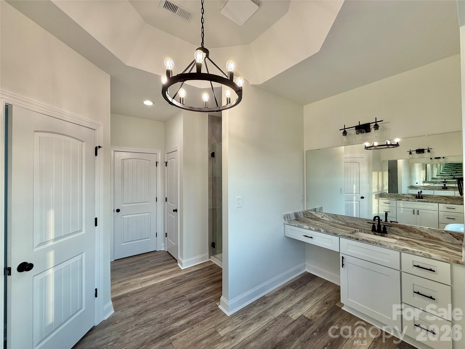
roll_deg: +0.0
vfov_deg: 85.7
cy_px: 174
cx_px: 232
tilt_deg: +0.9
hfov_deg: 102.1
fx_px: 188
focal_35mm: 14
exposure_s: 1/120
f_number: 2.2
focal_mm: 2.22
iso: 64
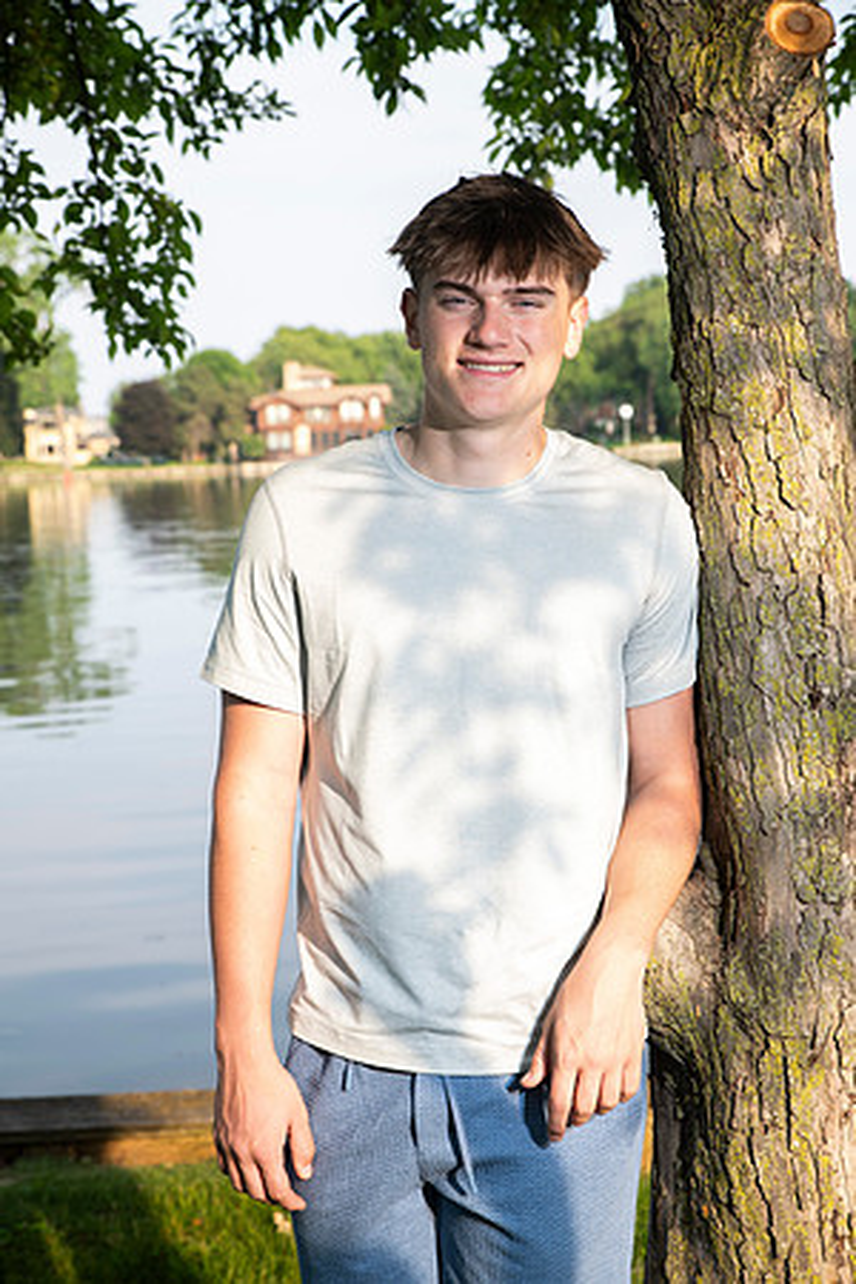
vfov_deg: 34.5
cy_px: 642
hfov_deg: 23.4
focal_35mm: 58
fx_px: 2069
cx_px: 428
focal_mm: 58
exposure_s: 1/160
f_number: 7.1
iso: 200
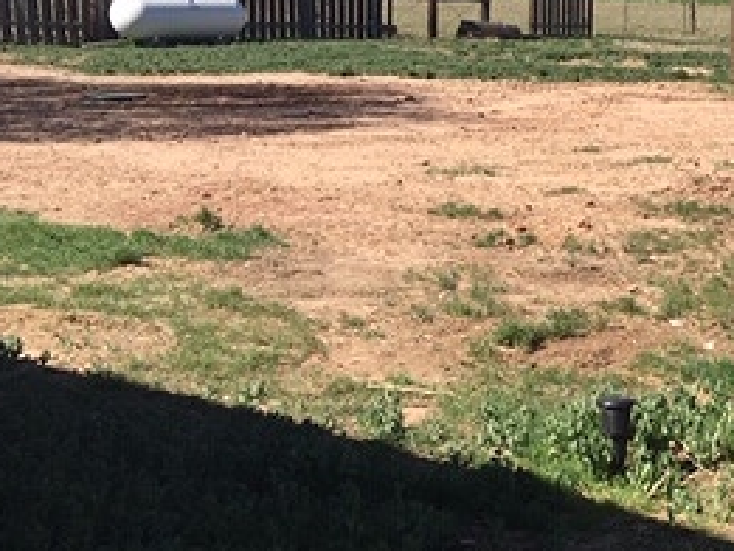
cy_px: 301
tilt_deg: -9.5
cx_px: 835
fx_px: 1506
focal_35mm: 71
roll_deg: -1.8
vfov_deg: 20.7
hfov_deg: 25.2
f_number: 2.2
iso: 32
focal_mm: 4.15
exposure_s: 1/1799
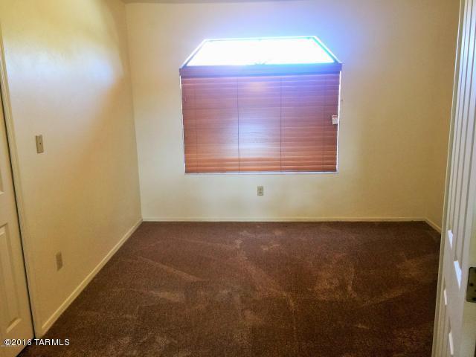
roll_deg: +0.1
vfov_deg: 48.2
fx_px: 399
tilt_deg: -11.5
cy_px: 178
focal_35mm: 29
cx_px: 238
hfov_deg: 61.7
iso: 50
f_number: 2.2
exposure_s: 1/30
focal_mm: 4.15
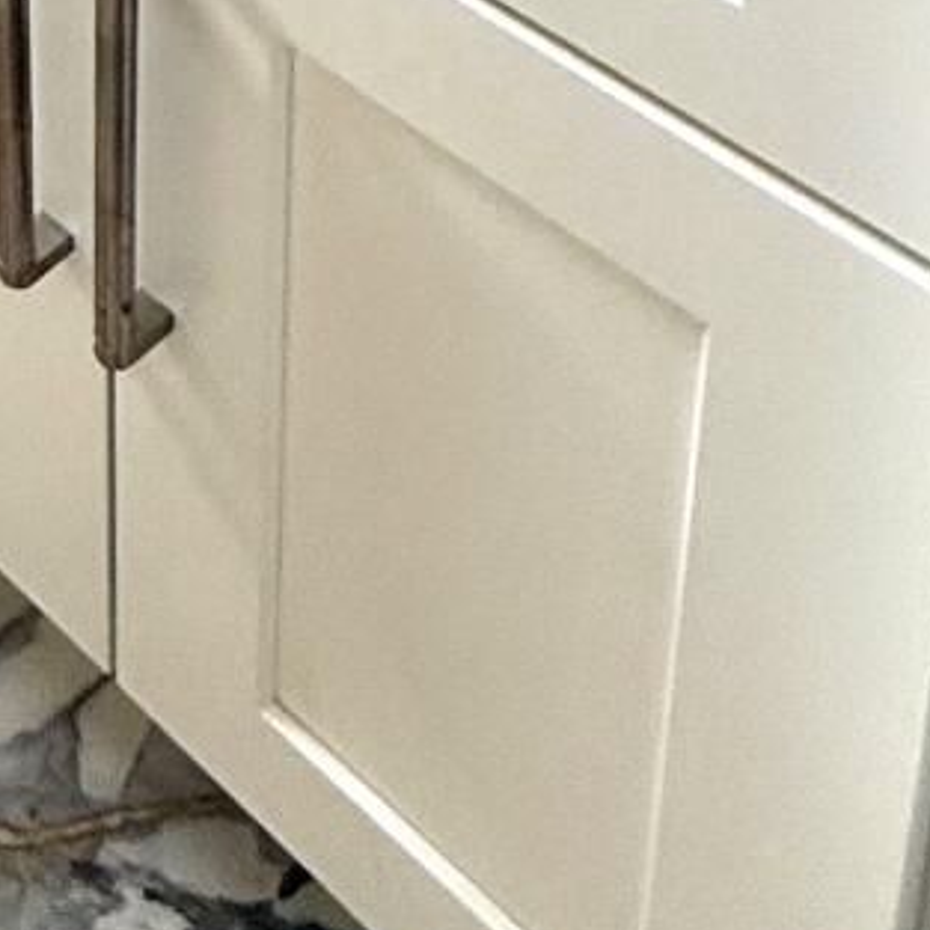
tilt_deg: -18.3
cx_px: -865
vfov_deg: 15.4
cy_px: -1141
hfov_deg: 17.0
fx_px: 2401
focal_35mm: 79
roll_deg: +8.1
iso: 80
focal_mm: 2.22
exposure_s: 1/120
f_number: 2.2
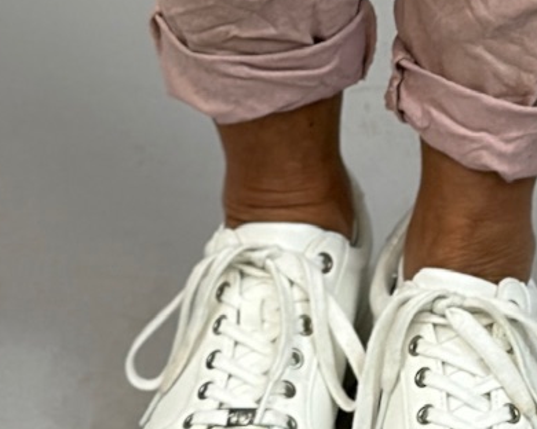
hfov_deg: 7.8
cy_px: -461
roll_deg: -1.3
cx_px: 464
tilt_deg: -19.2
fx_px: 3910
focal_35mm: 246
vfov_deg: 6.1
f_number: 1.78
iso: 80
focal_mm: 6.86
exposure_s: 1/100
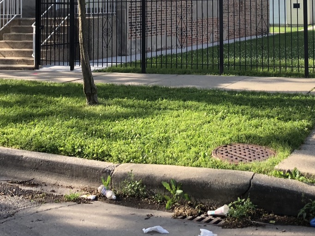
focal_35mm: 59
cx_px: 236
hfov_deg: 32.1
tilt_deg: +0.6
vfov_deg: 23.7
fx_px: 537
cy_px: -5
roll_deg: +0.4
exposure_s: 1/458
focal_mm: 3.99
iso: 20
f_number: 1.8
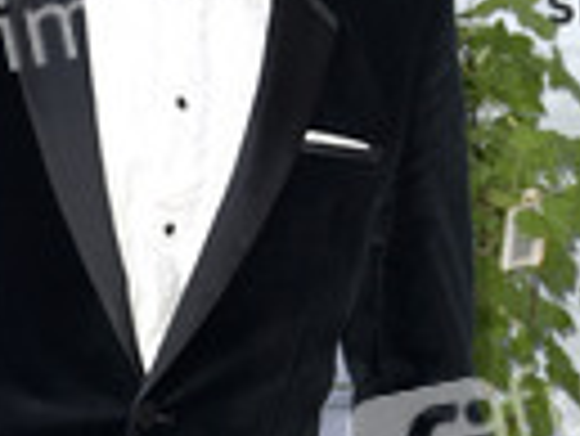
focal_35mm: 313
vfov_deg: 4.8
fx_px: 5249
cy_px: 220
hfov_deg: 6.3
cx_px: 171
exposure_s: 1/250
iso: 640
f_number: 6.3
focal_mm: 105
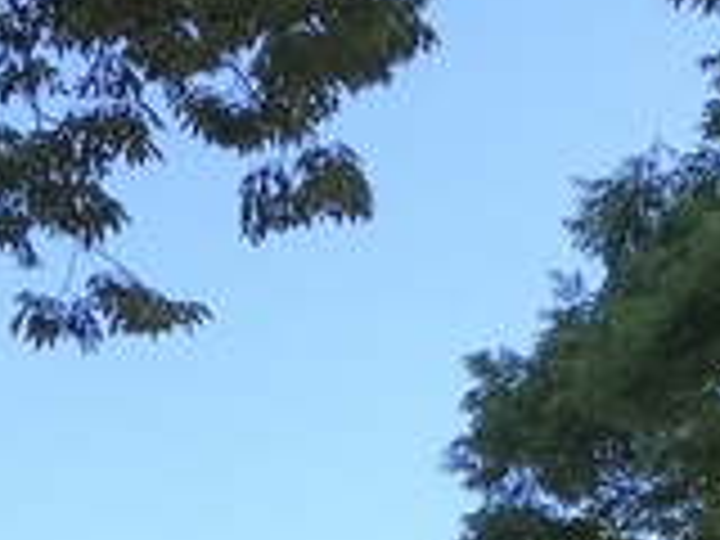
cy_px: 1440
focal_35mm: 186
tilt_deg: +13.4
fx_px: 3869
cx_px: 198
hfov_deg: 10.6
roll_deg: +1.3
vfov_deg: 7.3
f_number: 2.2
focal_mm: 4.15
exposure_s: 1/264
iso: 25
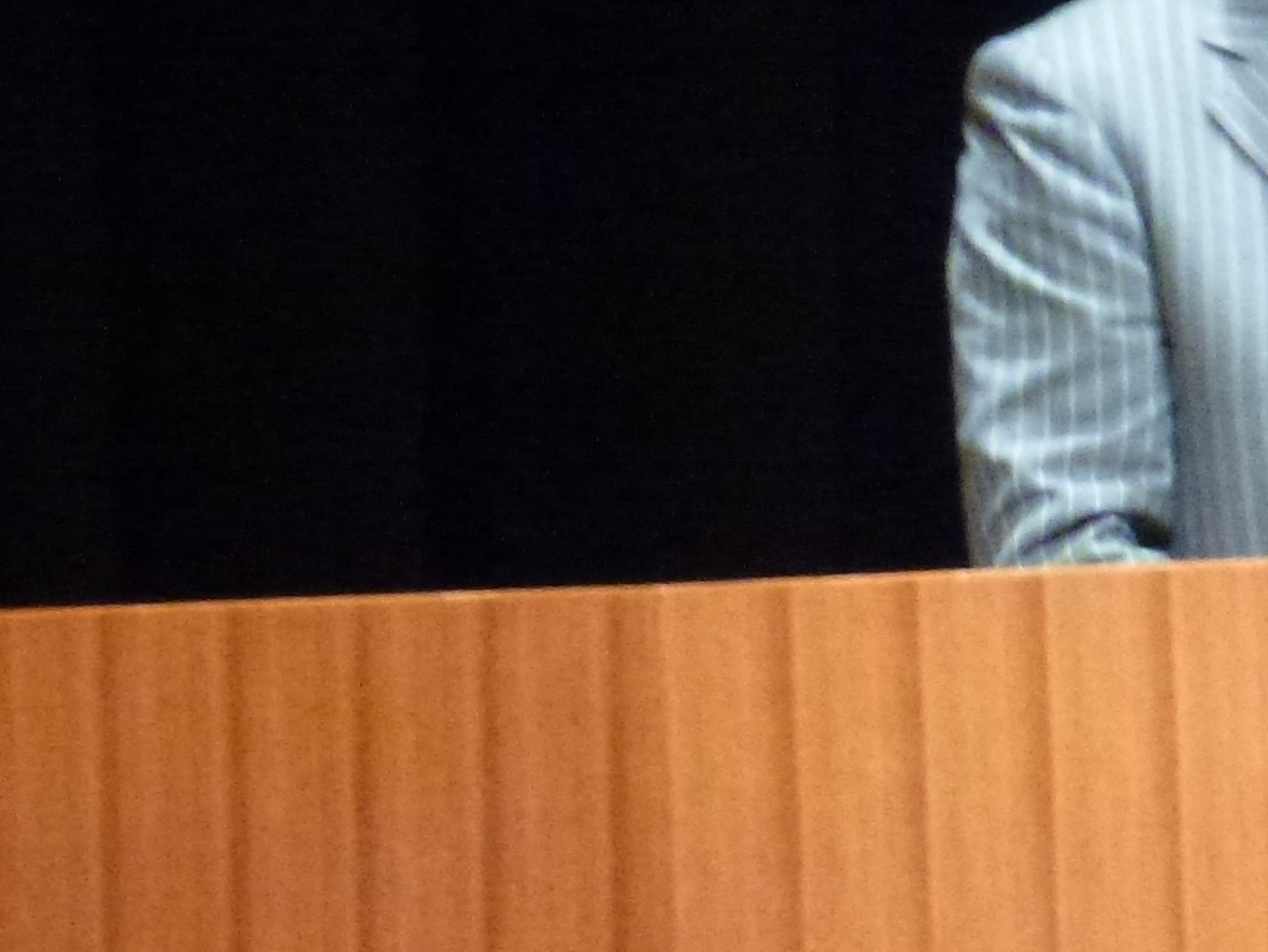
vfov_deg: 1.3
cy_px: 187
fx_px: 41770
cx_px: 1262
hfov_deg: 1.7
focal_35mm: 1140
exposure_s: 1/13
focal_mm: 68.8
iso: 800
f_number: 5.9
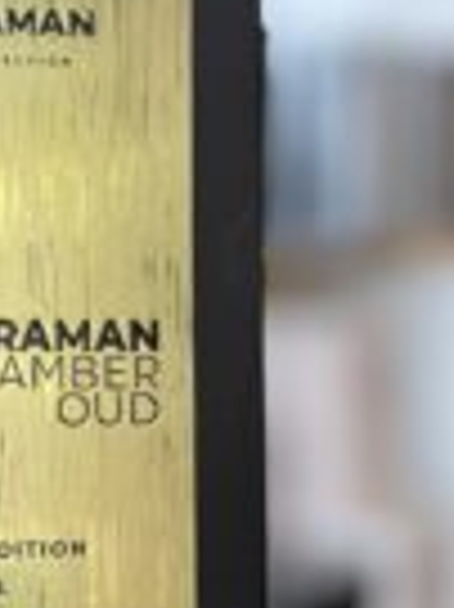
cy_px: 137
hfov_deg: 17.2
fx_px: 1454
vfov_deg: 23.3
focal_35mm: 83
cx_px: -36
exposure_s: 1/149
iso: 32
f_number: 1.5
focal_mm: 5.7
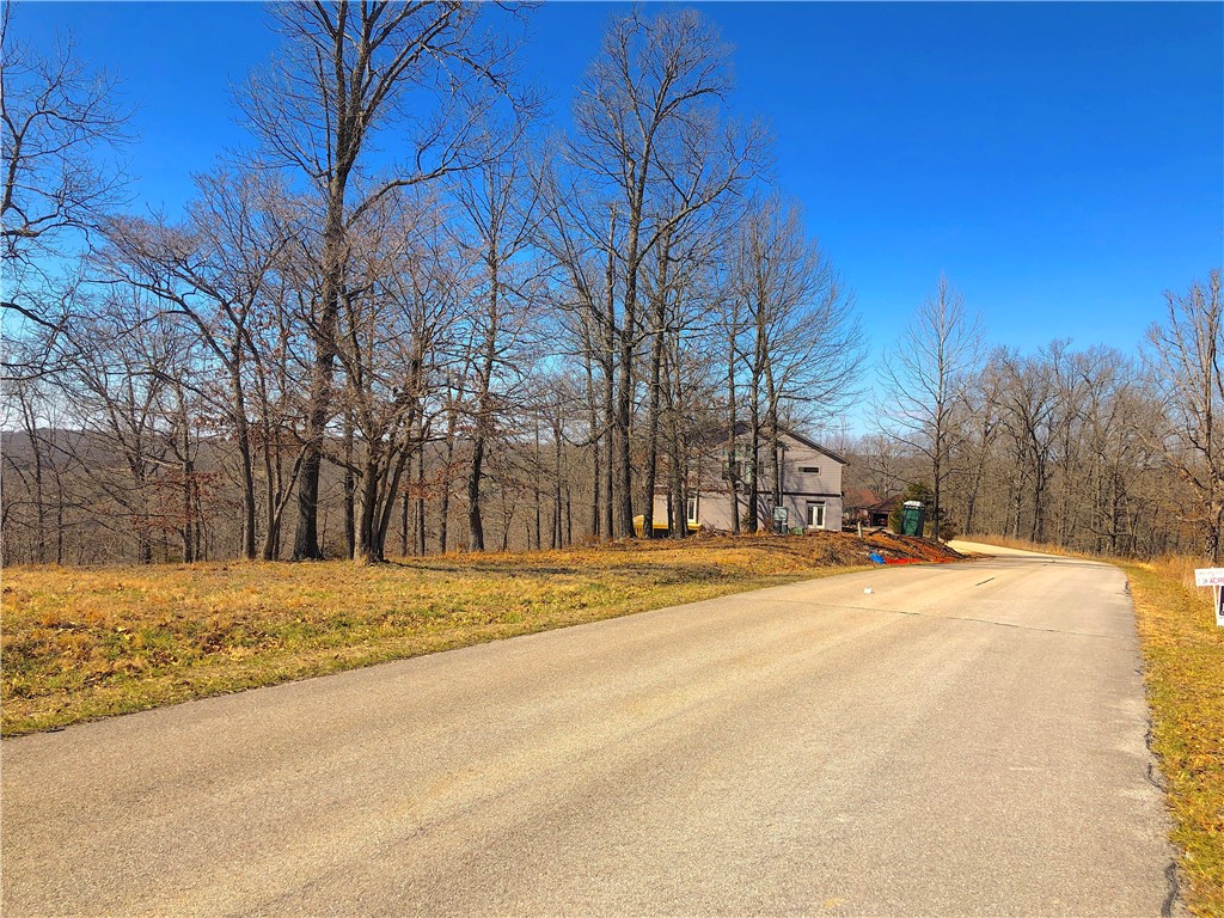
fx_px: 990
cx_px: 612
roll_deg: -1.0
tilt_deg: +0.7
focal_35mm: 28
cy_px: 459
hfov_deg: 63.4
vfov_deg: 49.7
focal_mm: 4
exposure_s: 1/1946
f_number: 1.8
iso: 20
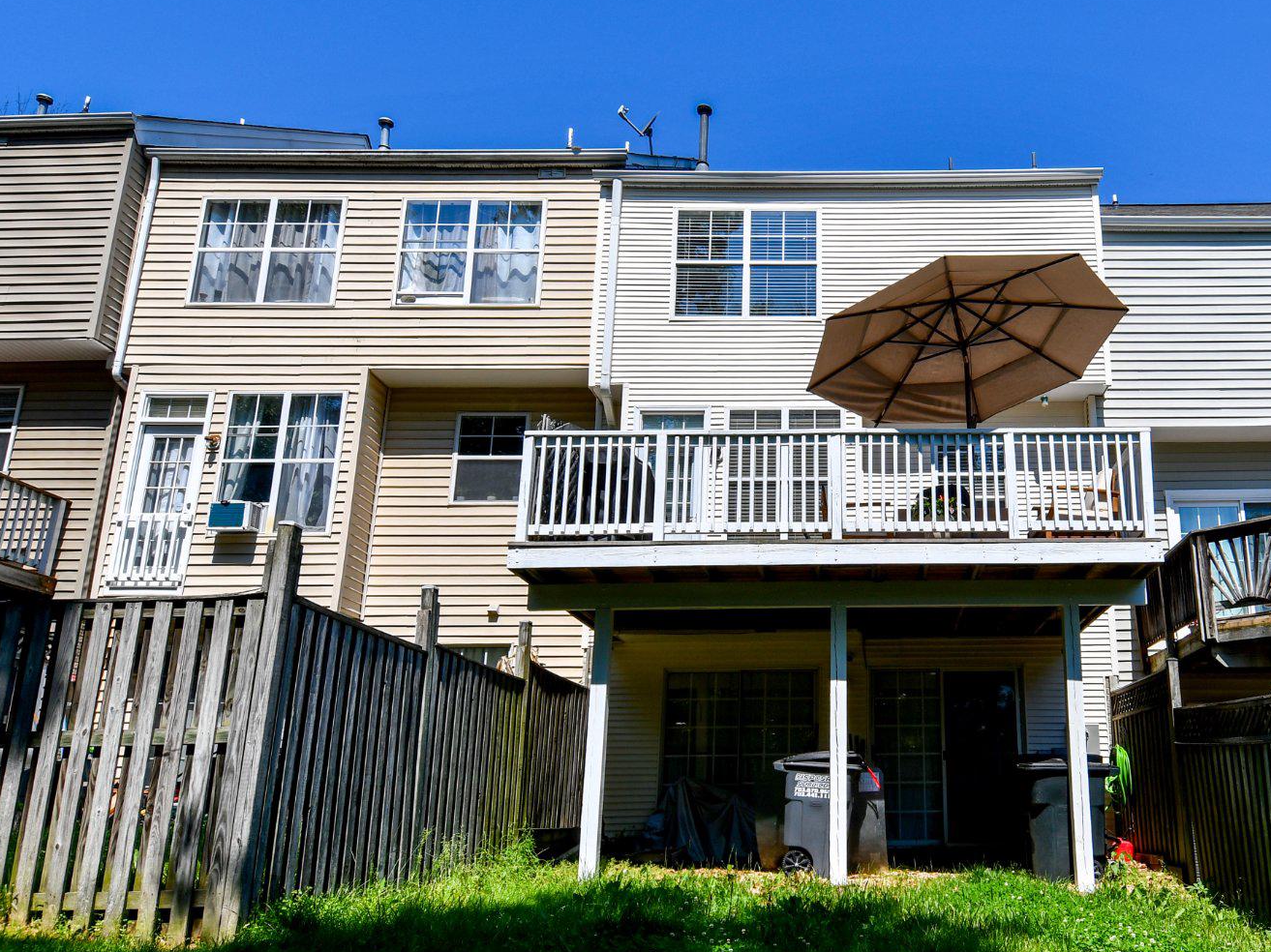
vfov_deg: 51.1
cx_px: 834
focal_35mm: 27
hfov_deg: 63.9
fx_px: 991
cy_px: 553
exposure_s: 1/320
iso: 100
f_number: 9
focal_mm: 12
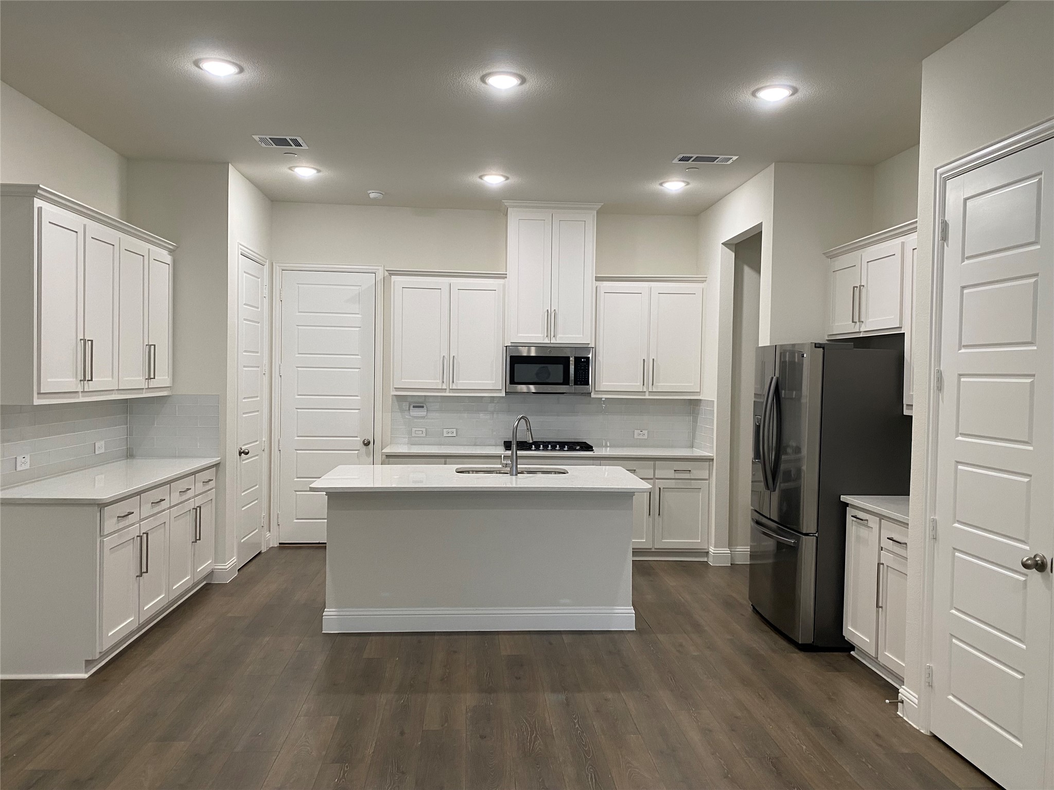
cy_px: 395
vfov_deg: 53.1
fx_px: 792
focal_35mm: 26
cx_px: 527
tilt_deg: -2.3
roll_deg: -0.7
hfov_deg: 67.3
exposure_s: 1/60
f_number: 1.8
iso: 100
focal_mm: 4.25
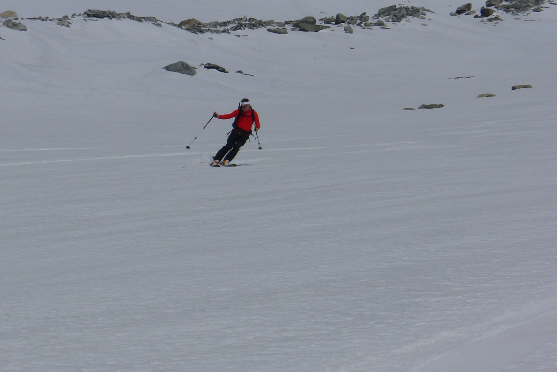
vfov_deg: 11.4
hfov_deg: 17.1
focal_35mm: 120
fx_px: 1857
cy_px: 186
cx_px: 278
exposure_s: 1/1300
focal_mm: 19.2
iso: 80
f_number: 8
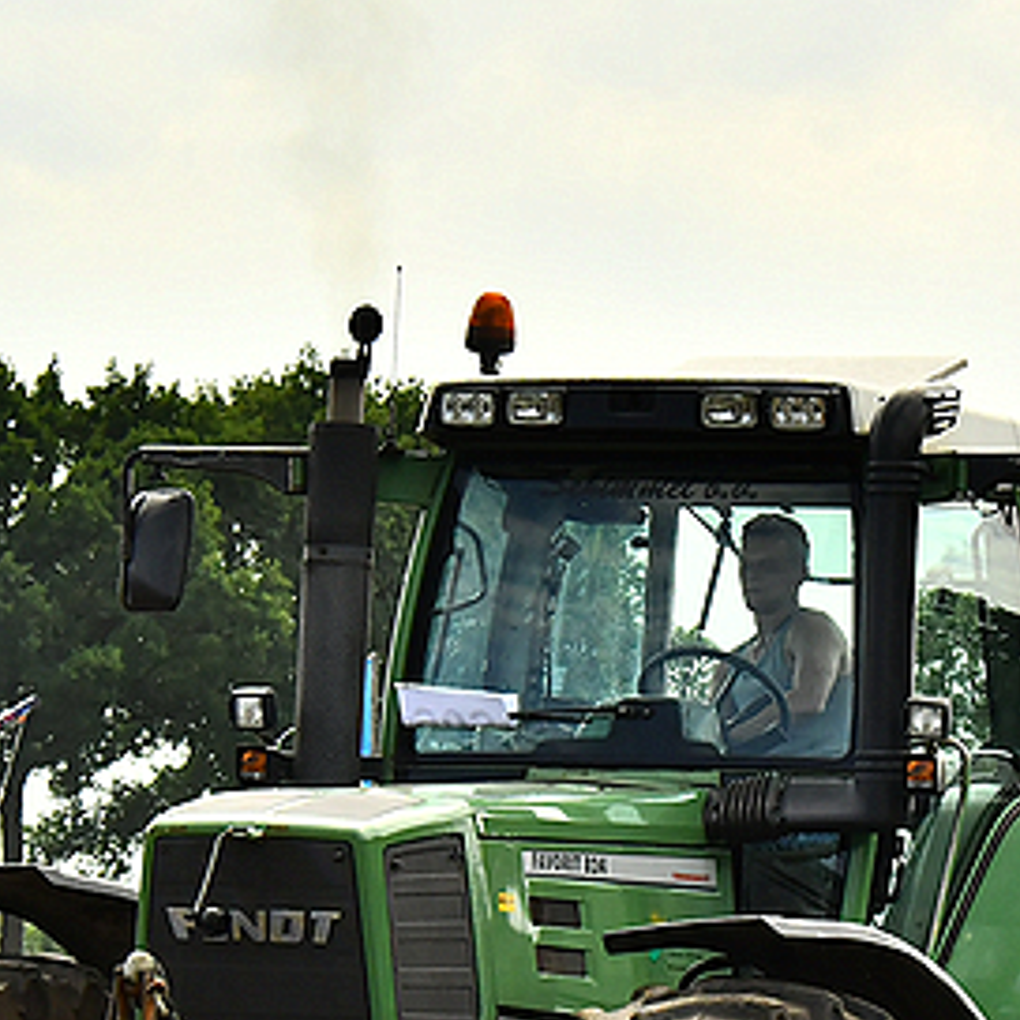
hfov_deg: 6.9
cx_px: 742
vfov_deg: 6.9
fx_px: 8501
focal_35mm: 255
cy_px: 849
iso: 500
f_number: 9
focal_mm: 68
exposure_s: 1/1000
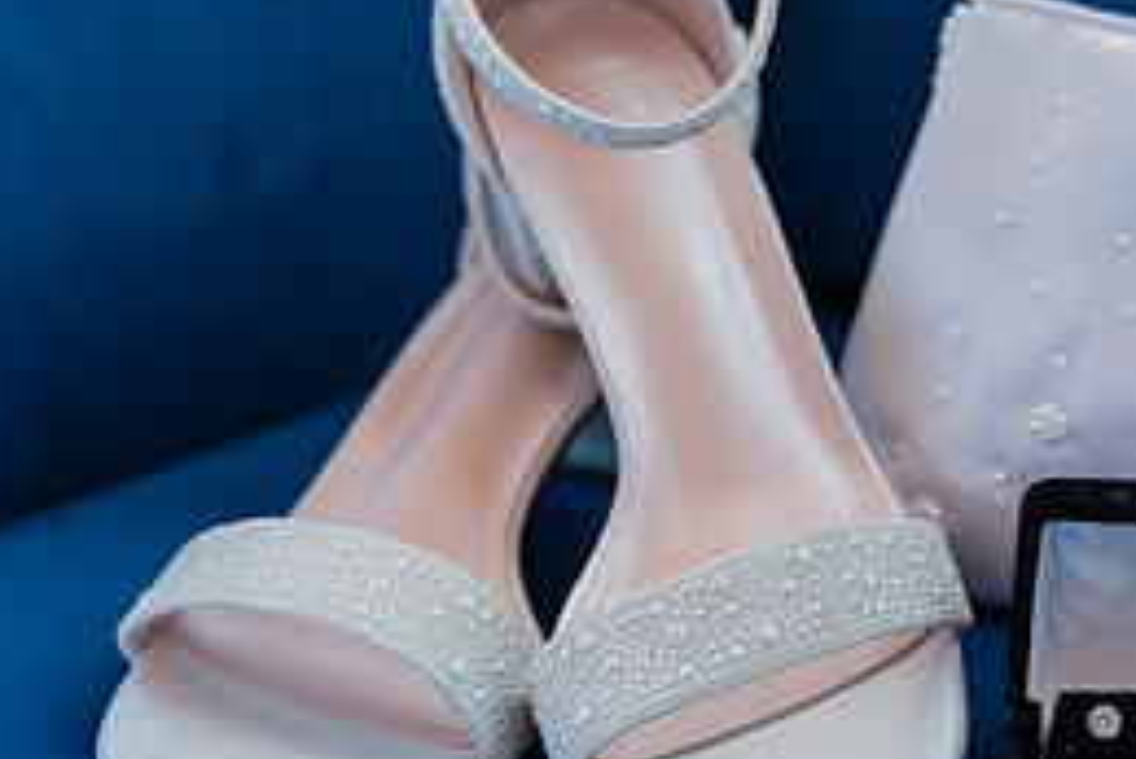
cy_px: 375
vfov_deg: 20.9
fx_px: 2052
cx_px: 969
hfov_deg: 29.9
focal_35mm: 65
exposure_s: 1/125
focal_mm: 29
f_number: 2.8
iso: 1600
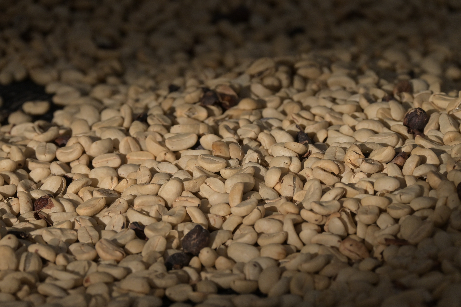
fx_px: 3649
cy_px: 154
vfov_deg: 4.8
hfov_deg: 7.2
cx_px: 230
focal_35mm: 285
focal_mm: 190
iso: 640
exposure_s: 1/800
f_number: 11
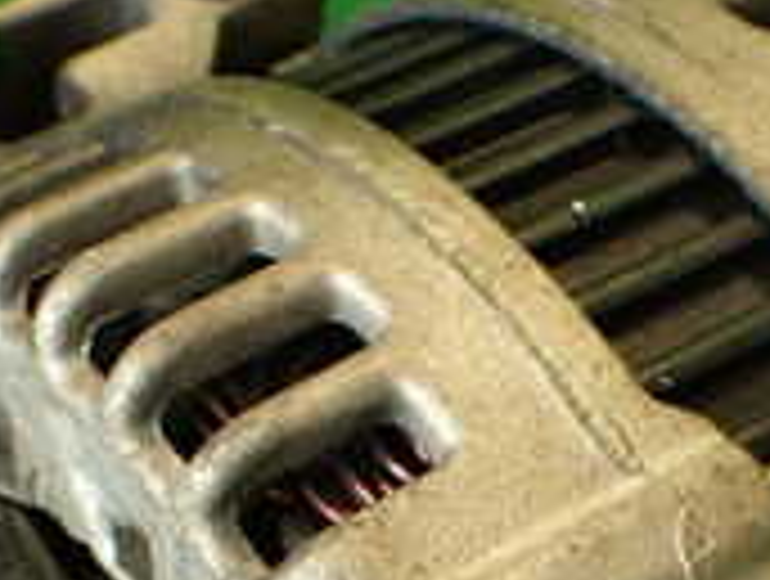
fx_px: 2497
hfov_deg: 17.5
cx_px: 518
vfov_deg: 12.8
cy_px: 746
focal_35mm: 112
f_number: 2.4
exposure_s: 1/50
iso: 200
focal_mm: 5.79
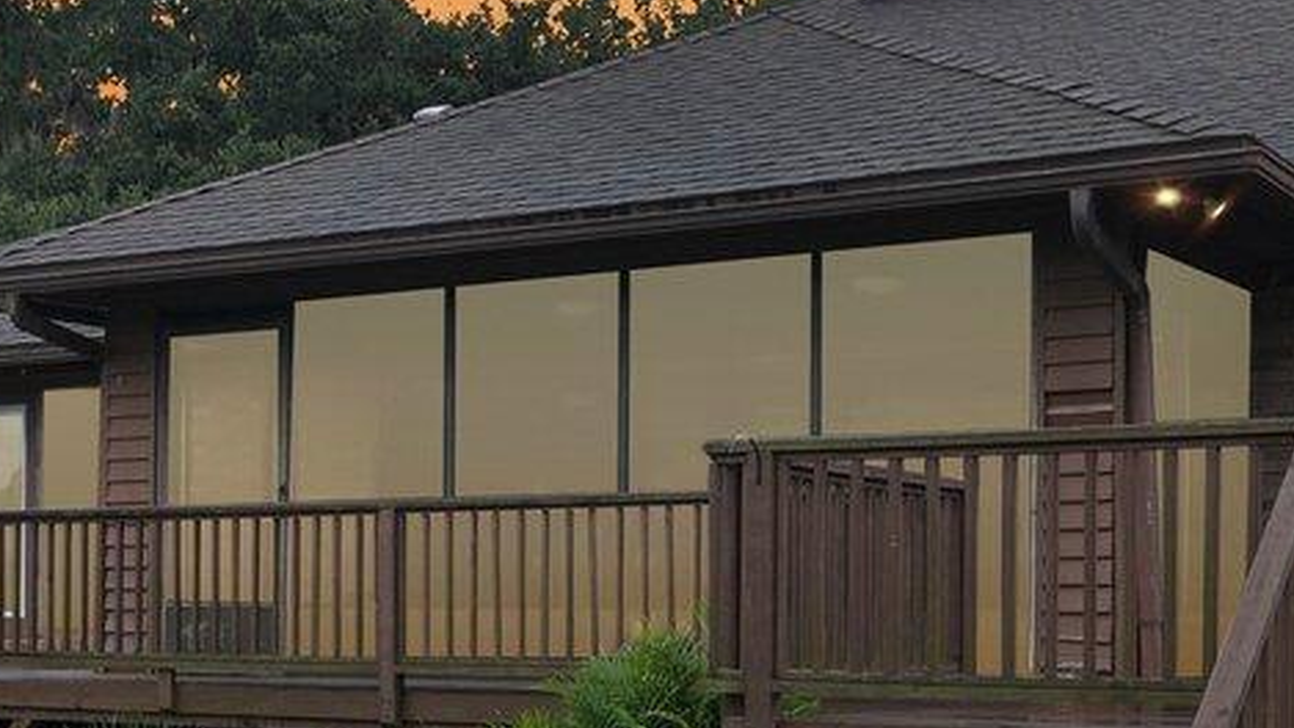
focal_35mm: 64
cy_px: 647
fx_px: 2196
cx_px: 397
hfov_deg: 32.5
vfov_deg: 18.5
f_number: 8
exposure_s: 1/180
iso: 100
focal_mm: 14
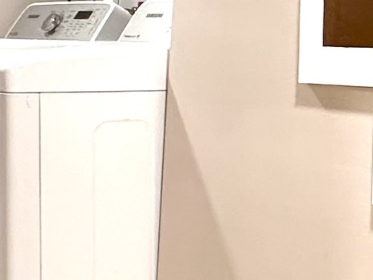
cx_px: 564
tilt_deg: -4.1
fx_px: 992
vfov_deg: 16.1
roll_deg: -1.9
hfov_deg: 18.7
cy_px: 104
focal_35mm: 92
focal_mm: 2.22
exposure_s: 1/60
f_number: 2.2
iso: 200
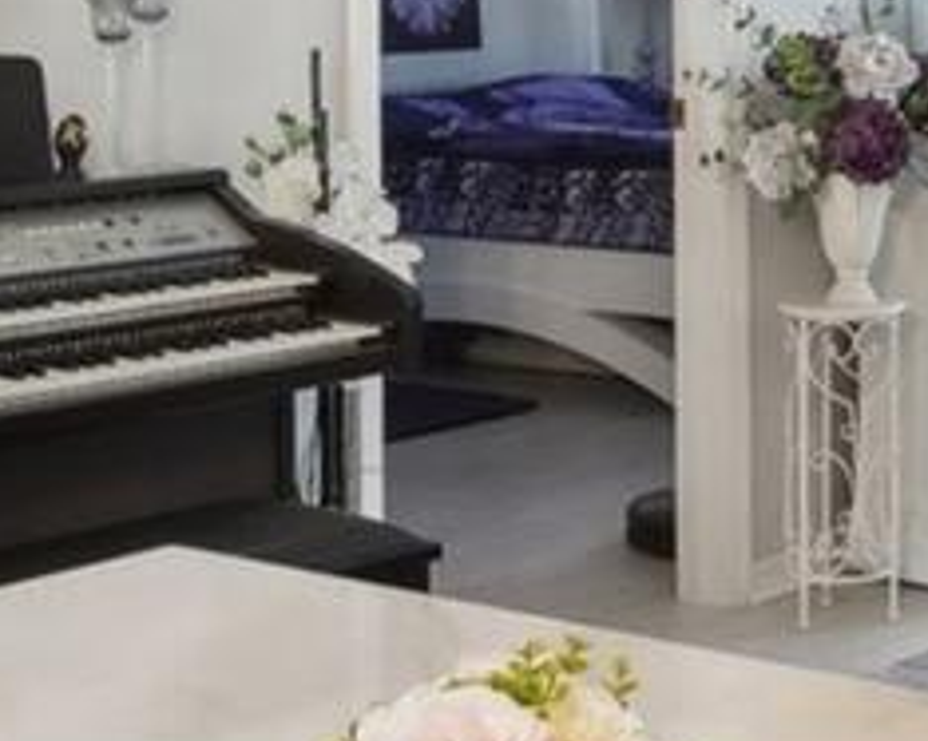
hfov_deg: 20.0
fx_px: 2471
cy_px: -8
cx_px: 1095
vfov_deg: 16.7
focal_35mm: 90
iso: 400
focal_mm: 14
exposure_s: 1/13
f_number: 8
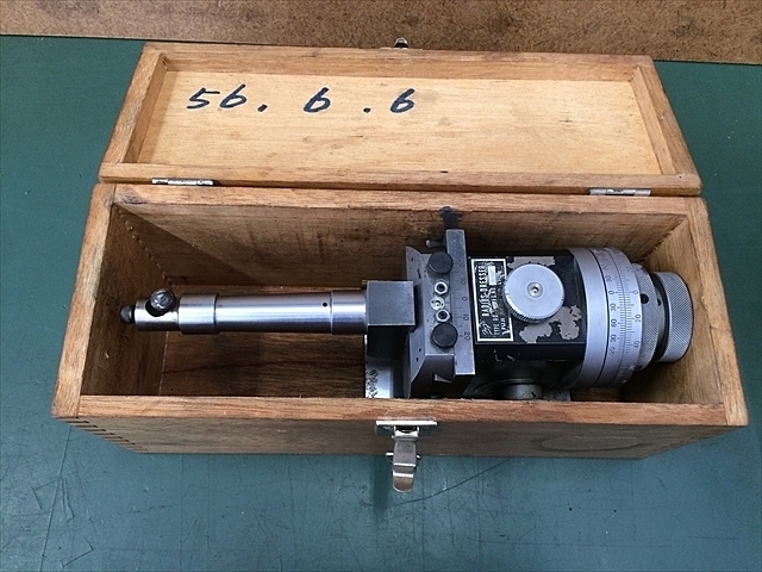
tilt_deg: -69.2
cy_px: 286
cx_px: 381
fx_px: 638
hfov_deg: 61.7
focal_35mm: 29
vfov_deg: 48.2
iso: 125
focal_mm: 4.15
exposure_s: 1/30
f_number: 2.2
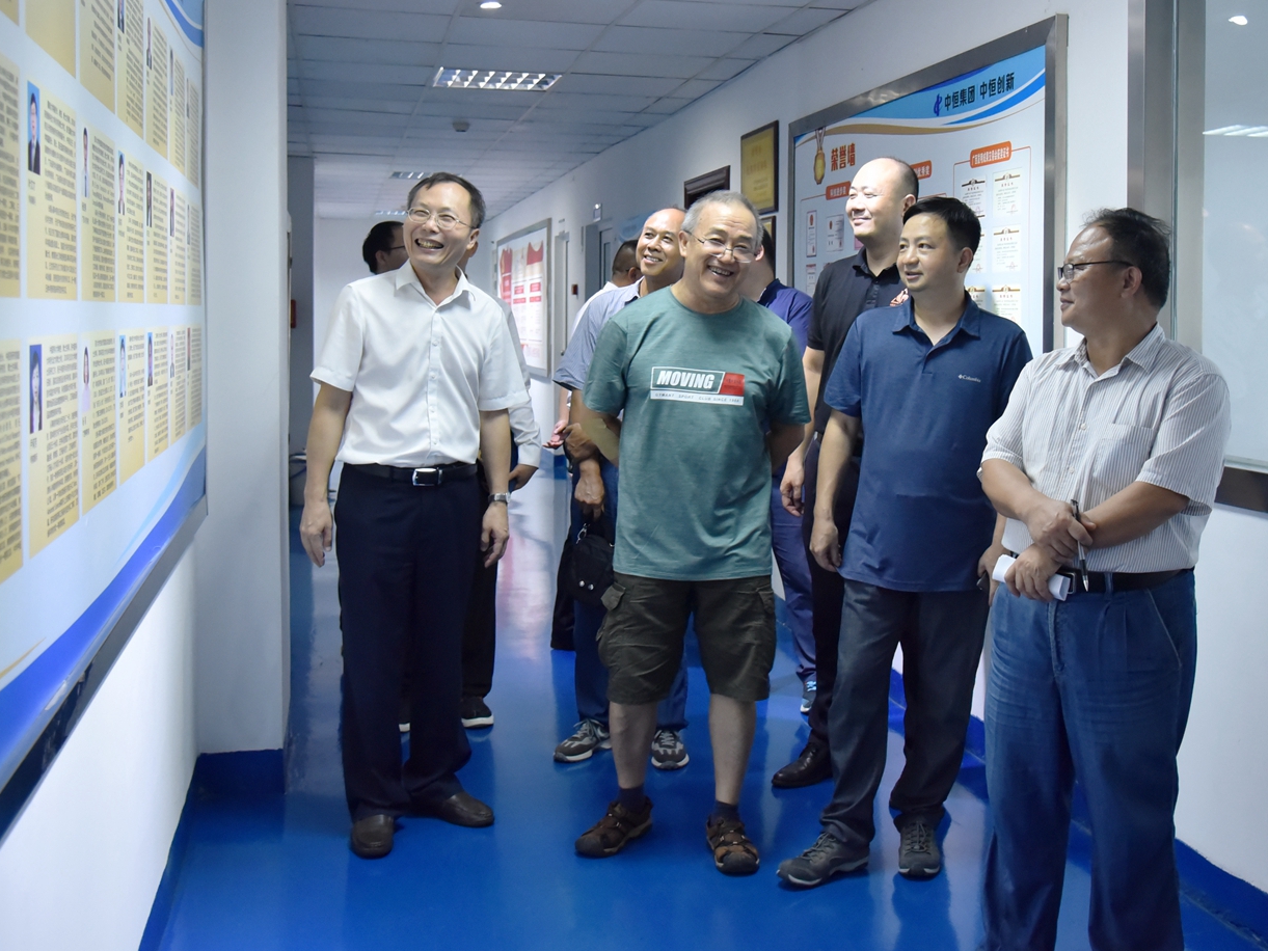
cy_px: 473
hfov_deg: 55.3
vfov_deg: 43.0
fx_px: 1209
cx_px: 587
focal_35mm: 33
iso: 3200
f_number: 4.5
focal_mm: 30
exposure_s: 1/160
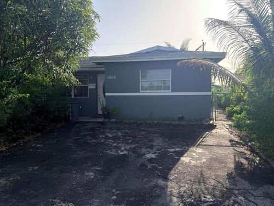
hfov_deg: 67.3
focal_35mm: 26
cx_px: 137
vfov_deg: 53.1
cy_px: 103
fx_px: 206
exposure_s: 1/1239
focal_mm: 5.96
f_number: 1.6
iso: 64
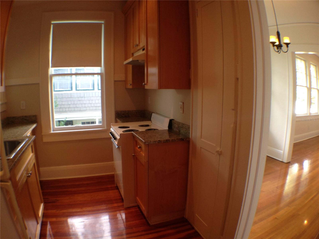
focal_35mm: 33
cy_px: 120
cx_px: 160
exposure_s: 1/24
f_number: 2.4
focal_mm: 4.12
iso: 50
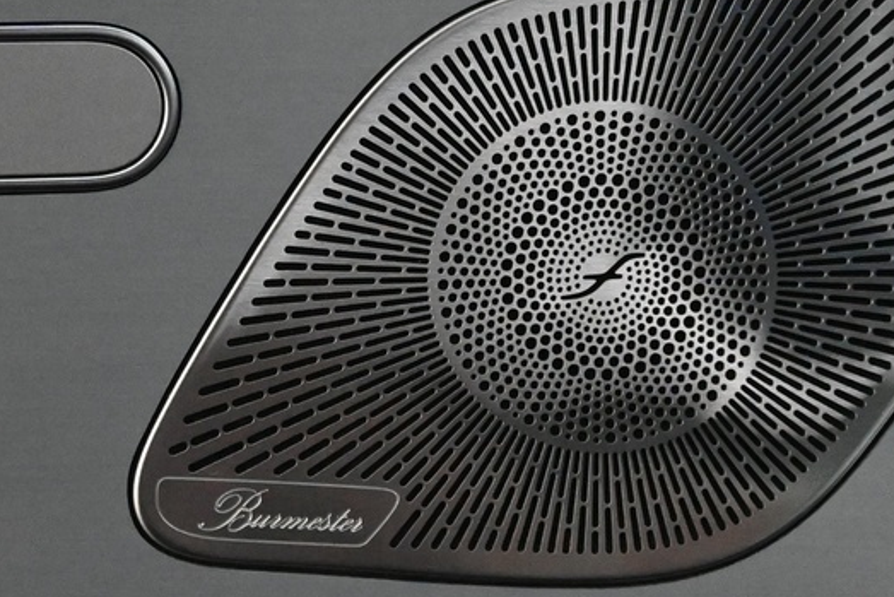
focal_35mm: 98
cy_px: 272
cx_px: 198
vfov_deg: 14.0
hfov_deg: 20.7
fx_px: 2423
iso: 6400
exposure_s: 1/60
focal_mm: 21
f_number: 4
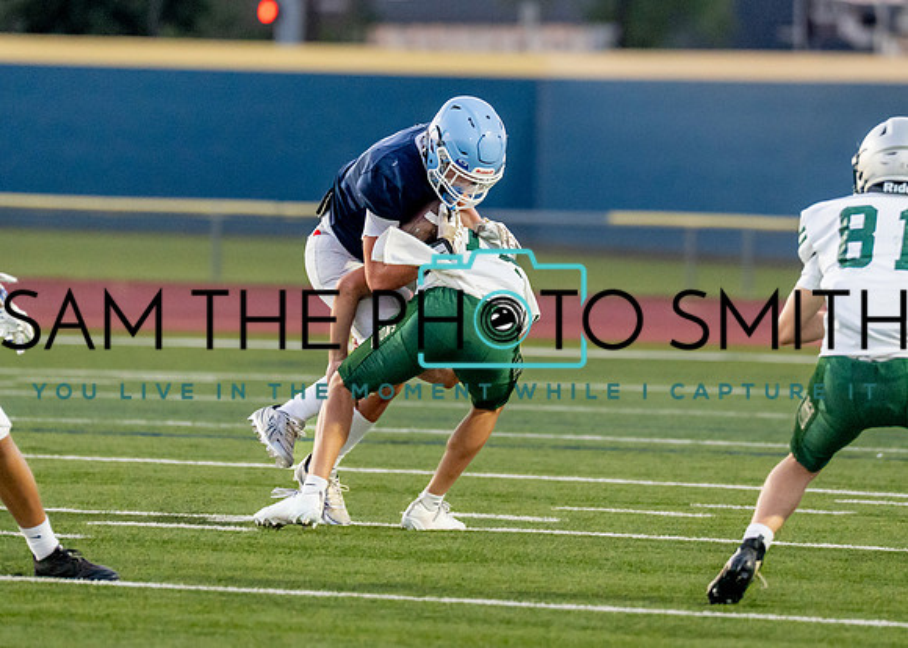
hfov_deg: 4.7
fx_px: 11180
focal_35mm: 434
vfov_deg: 3.3
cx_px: 470
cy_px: 237
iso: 1600
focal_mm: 200
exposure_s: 1/1000
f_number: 2.8
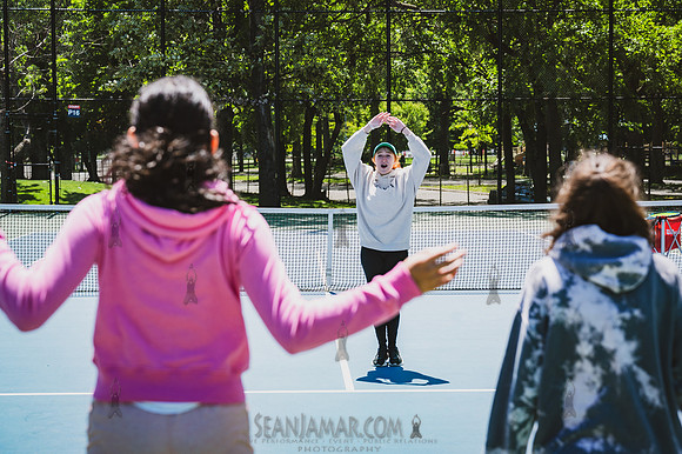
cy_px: 227
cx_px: 341
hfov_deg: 30.1
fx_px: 1269
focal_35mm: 67
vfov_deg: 20.3
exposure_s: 1/1600
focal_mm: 67
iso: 400
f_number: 4.5
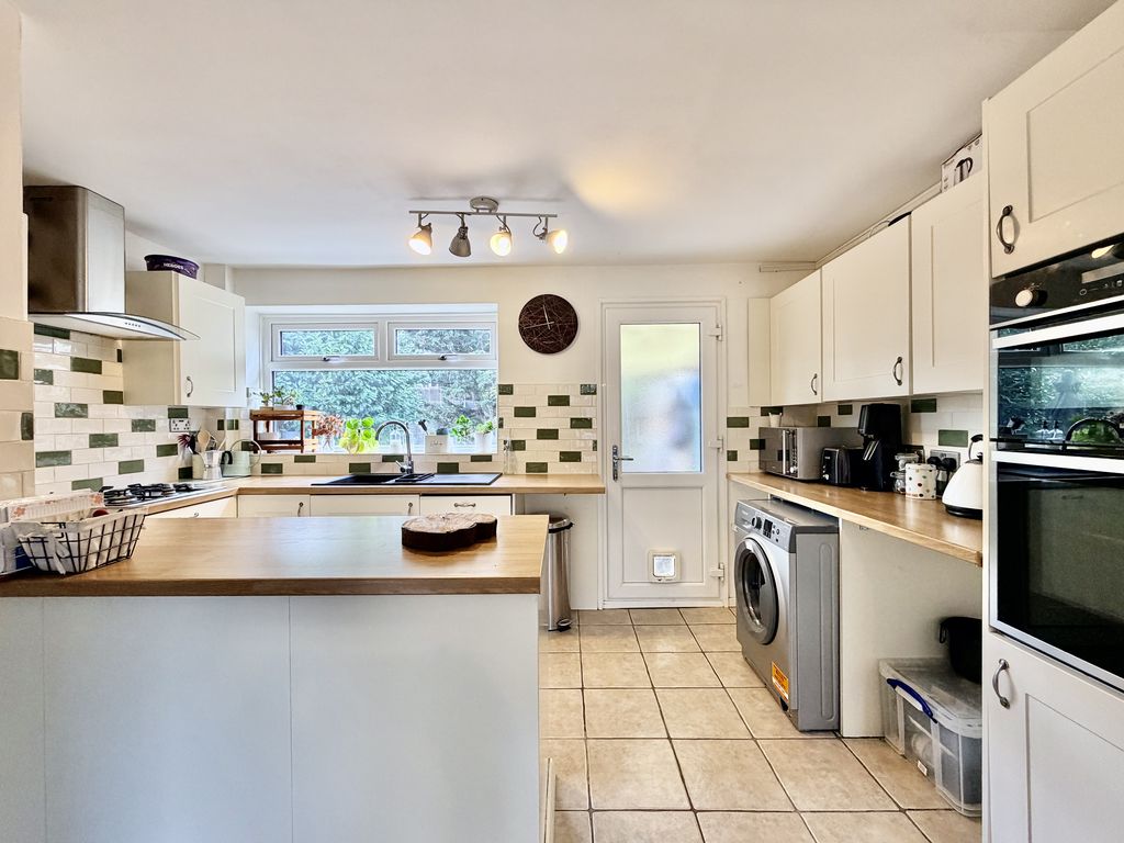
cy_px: 422
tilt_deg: +0.3
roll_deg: +0.7
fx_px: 455
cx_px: 562
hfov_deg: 102.1
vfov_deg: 85.7
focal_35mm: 14
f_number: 2.2
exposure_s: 1/50
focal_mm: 2.22
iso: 200
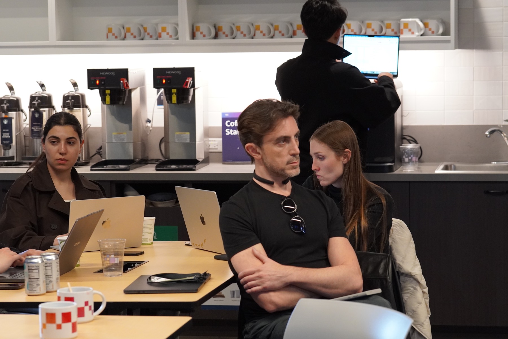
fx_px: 1587
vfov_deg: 12.2
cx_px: 254
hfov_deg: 18.2
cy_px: 170
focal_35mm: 112
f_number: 4
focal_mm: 75
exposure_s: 1/160
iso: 2500
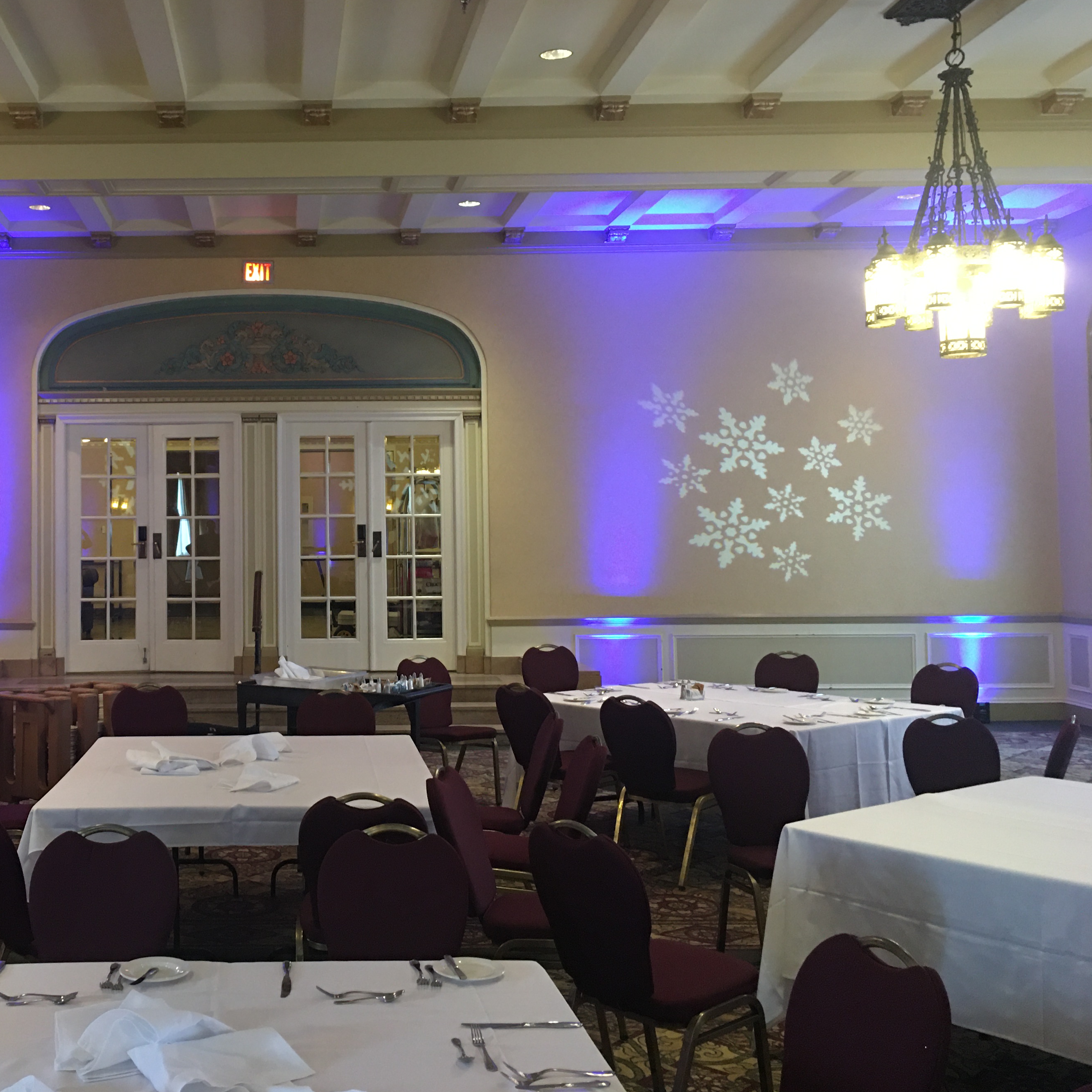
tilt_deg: +2.8
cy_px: 473
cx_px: 288
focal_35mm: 39
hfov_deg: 41.7
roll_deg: -1.0
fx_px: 1392
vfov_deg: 42.7
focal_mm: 4.15
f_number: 2.2
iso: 80
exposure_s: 1/8
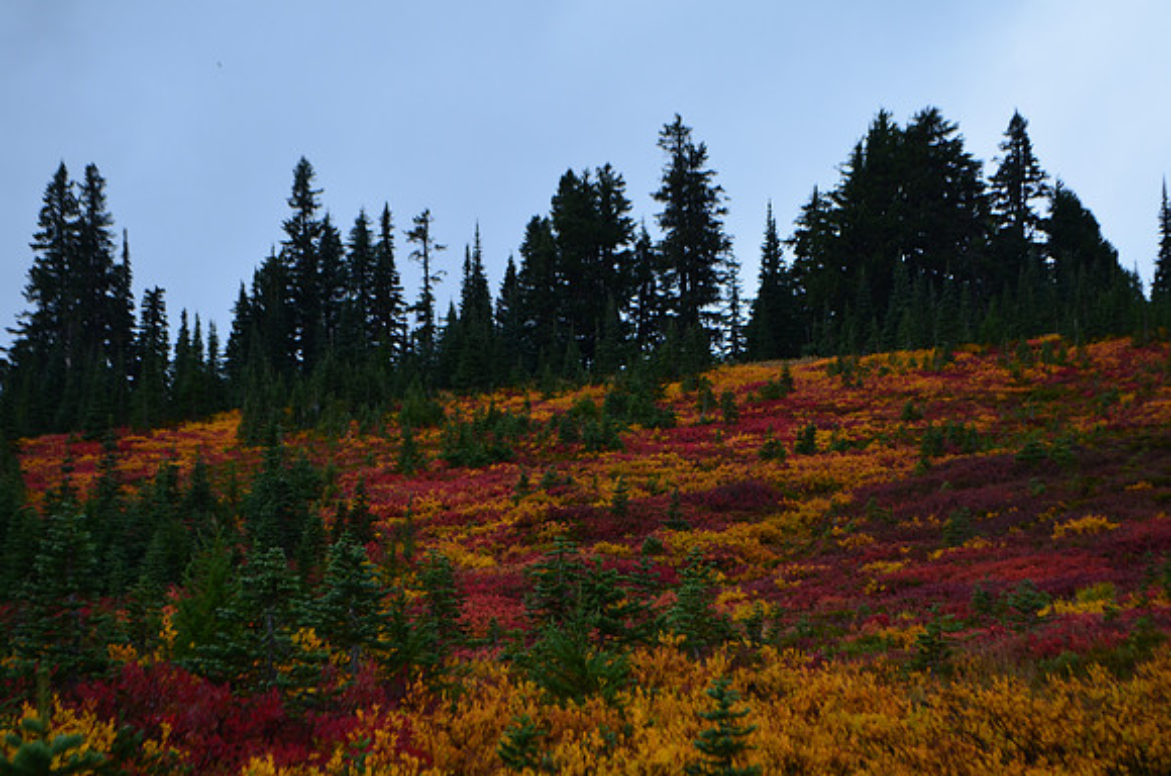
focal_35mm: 82
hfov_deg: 24.7
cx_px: 586
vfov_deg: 16.5
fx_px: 2678
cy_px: 388
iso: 200
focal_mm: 55
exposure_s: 1/160
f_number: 6.3
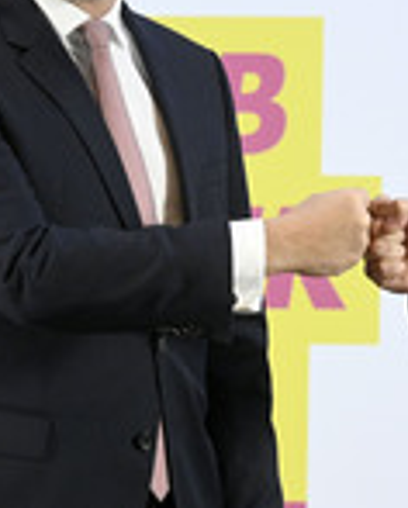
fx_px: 3028
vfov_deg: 9.6
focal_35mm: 201
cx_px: 510
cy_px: 249
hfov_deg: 7.6
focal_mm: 70
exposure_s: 1/320
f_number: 5.6
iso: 5000
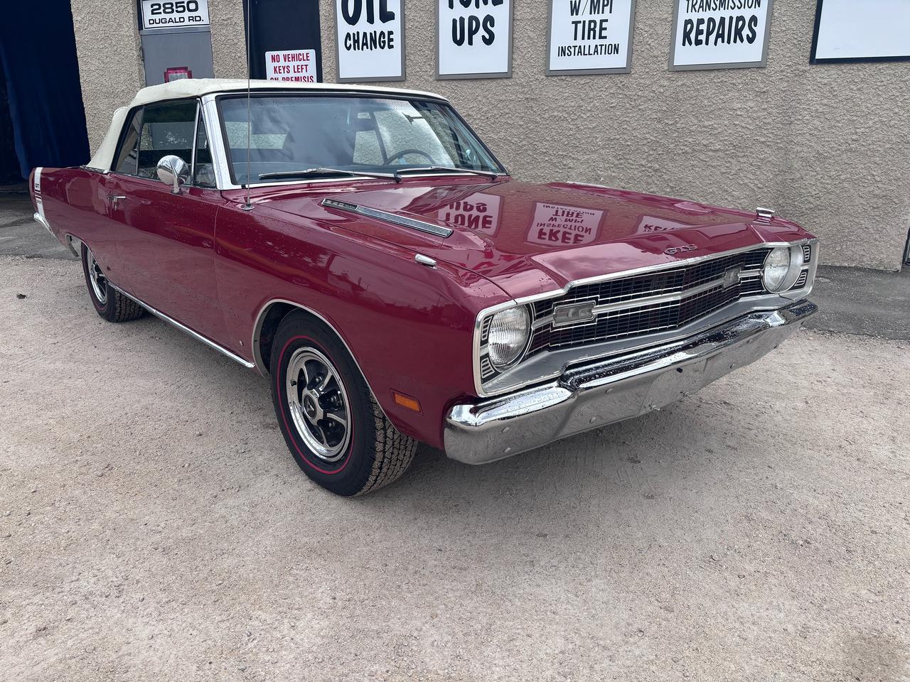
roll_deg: -1.2
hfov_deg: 67.3
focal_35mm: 26
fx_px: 683
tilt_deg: -15.3
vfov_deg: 53.1
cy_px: 341
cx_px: 455
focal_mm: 5.96
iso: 50
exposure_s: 1/1845
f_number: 1.6
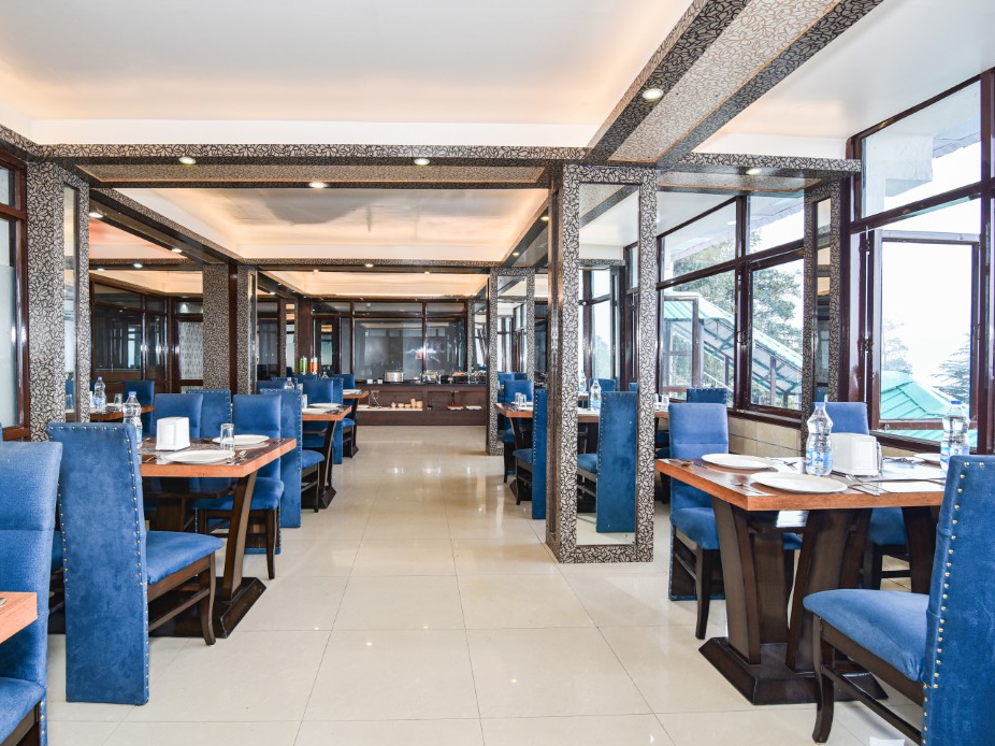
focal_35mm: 18
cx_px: 439
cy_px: 362
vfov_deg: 71.6
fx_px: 517
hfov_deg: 87.4
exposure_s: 1/100
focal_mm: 16
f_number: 8
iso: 500
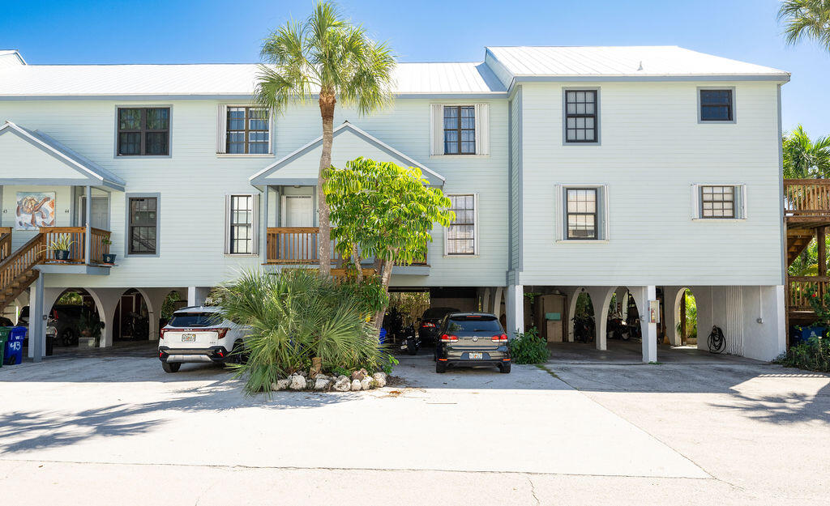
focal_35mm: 25
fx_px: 555
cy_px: 276
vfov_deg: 49.0
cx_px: 415
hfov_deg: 73.6
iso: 500
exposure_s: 1/640
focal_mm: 24
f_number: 8
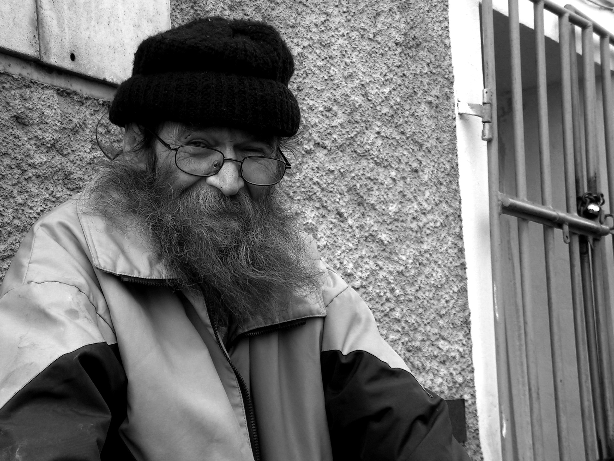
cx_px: 307
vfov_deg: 18.4
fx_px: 1419
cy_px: 230
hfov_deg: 24.4
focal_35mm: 80
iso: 64
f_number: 3.3
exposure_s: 1/250
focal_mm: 13.4
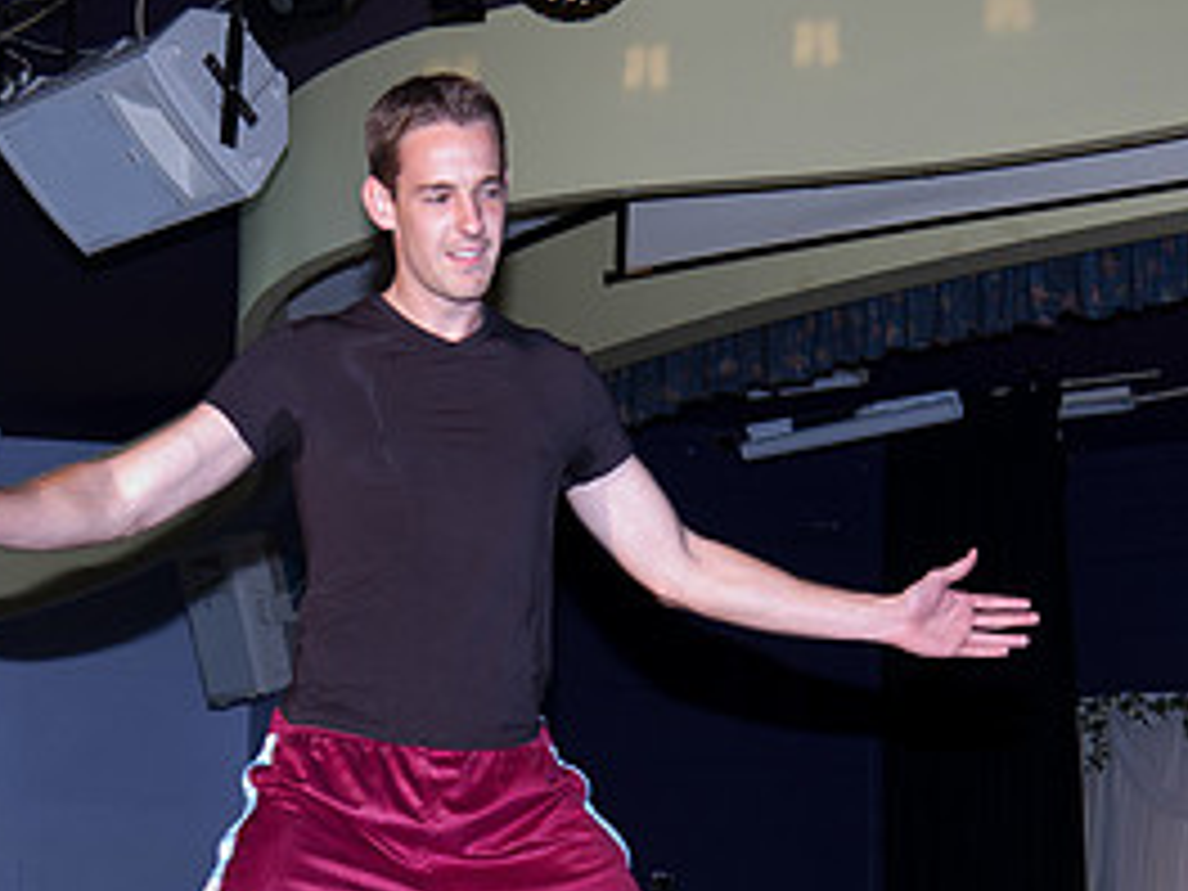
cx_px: 374
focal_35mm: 76
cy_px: 718
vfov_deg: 19.2
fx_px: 2608
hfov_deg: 25.5
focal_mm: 23.75
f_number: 2.8
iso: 400
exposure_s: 1/180
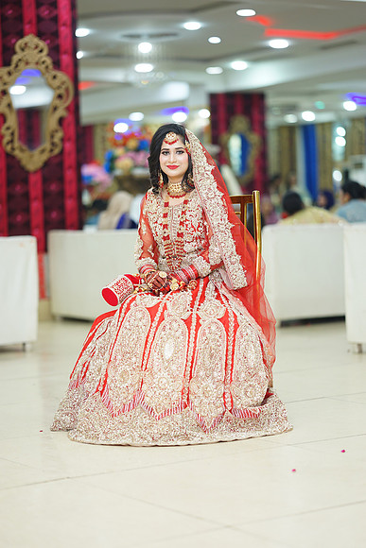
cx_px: 183
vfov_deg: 23.9
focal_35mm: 85
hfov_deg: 16.1
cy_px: 274
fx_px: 1295
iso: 200
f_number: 1.4
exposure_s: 1/160
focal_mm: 85
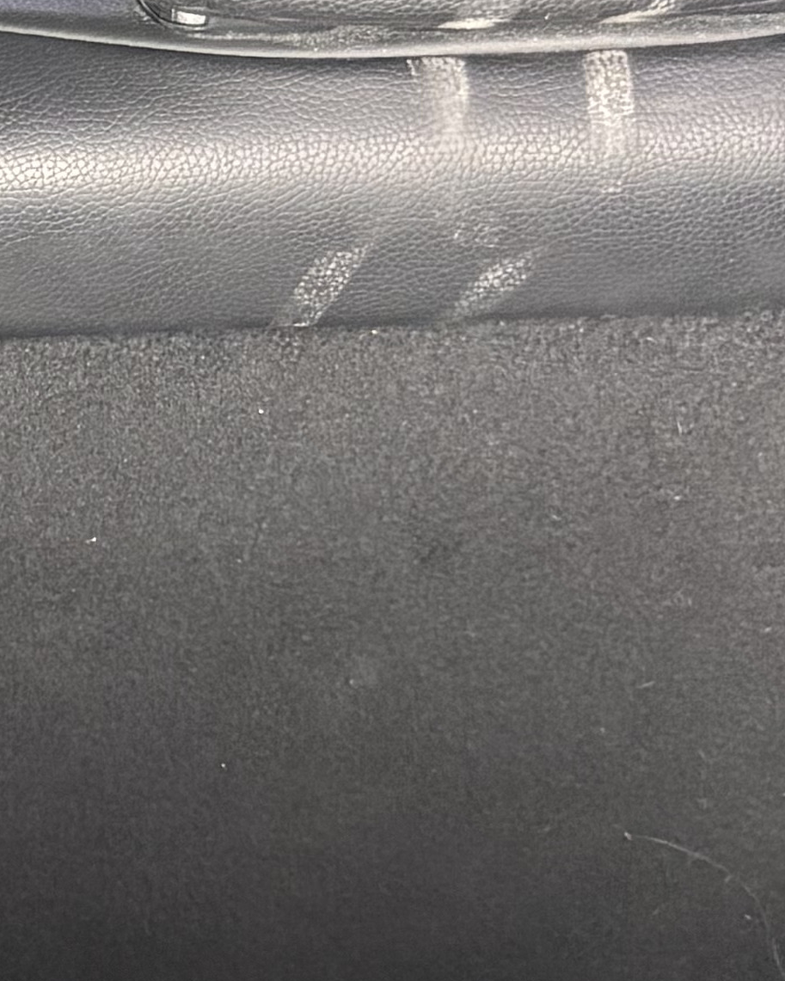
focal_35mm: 127
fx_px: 3688
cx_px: -967
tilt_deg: -23.6
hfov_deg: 10.7
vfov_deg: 15.1
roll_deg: +0.6
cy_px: 242
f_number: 1.6
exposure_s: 1/60
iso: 500
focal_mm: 5.96
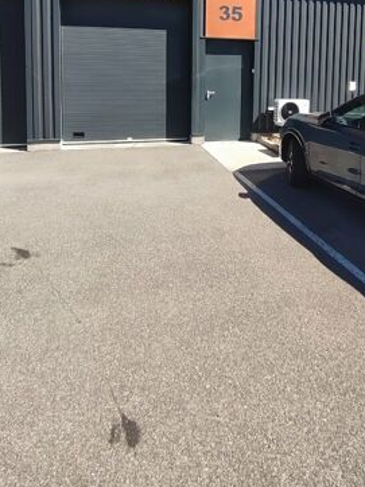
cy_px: 98
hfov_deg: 58.0
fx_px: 324
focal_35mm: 23
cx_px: 230
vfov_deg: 67.1
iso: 50
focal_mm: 1.66
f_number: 2.2
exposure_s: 1/690
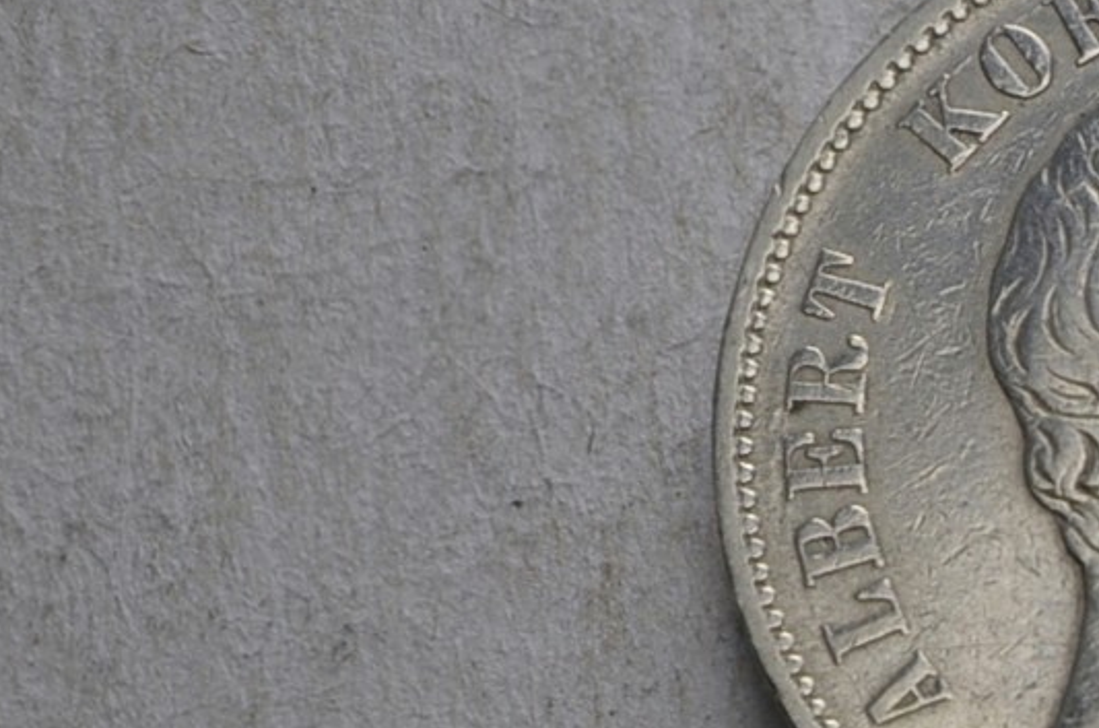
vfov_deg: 6.4
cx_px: 2089
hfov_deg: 9.4
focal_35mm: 208
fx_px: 6336
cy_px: 1392
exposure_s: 1/200
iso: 400
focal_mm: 30
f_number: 14
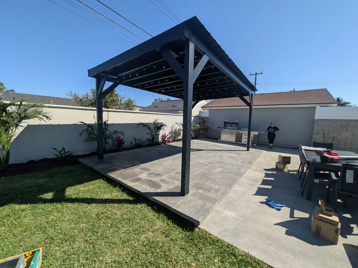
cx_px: 179
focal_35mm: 14
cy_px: 134
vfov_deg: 85.7
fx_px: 145
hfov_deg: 102.1
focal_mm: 1.83
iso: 45
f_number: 2.2
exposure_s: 1/1527
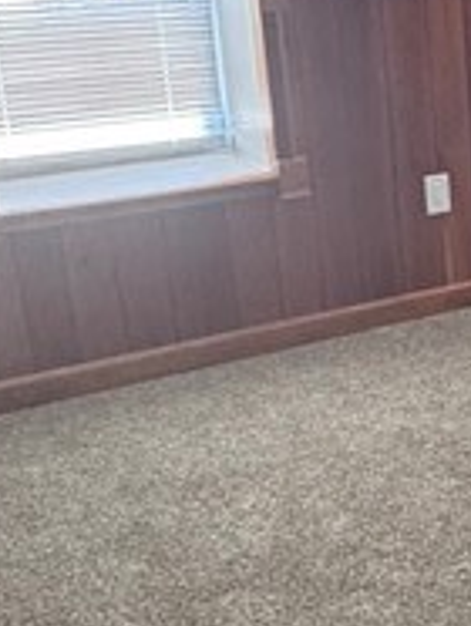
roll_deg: -1.7
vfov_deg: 25.3
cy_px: 326
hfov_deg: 16.5
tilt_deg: -18.9
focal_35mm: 77
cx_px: 814
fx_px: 1394
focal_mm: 2.22
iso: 320
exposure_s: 1/90
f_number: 2.2
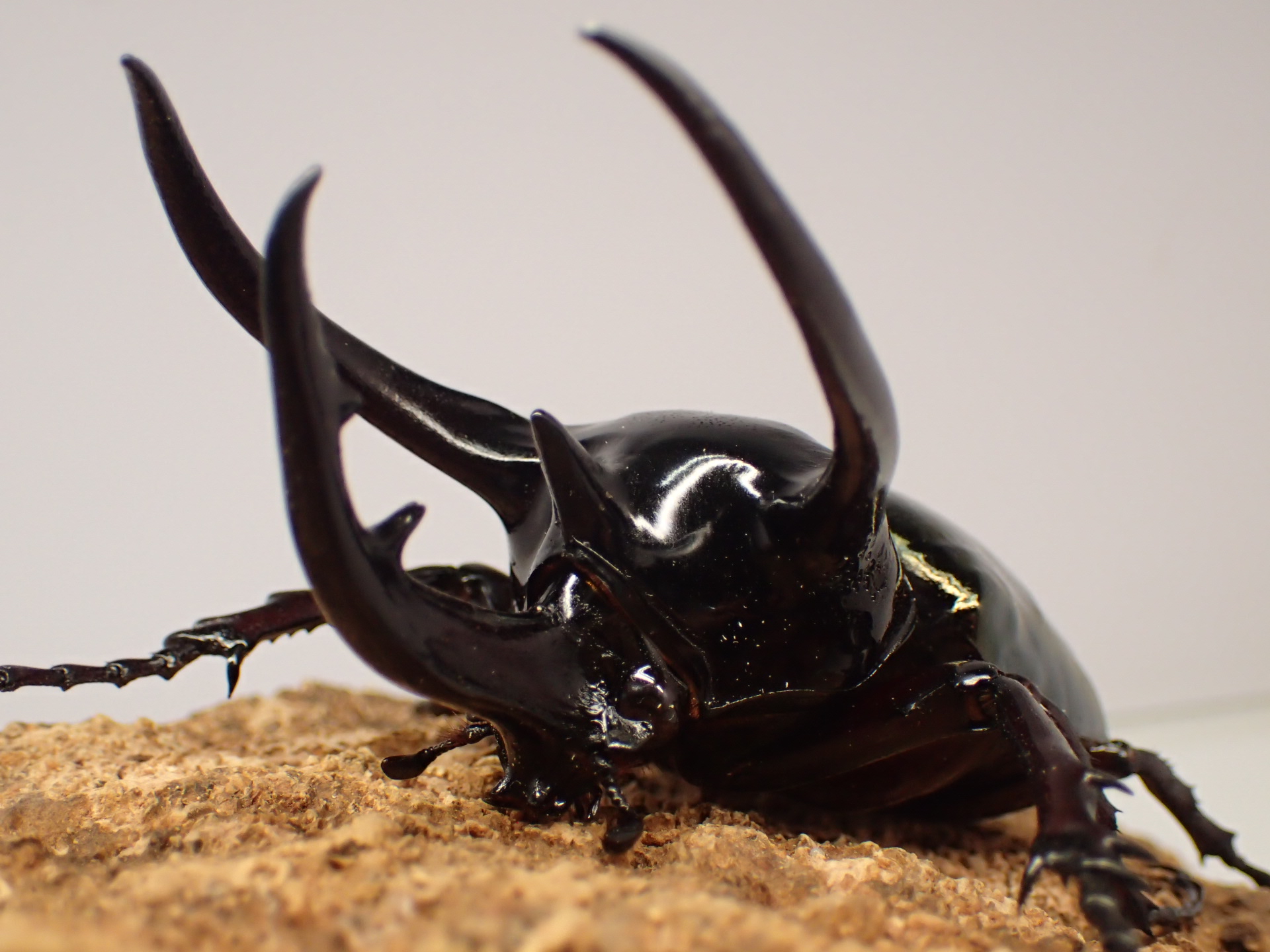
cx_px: 635
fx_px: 1798
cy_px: 476
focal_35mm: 49
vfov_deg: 29.7
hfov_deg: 38.9
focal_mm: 8.99
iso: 400
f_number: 3.2
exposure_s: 1/200
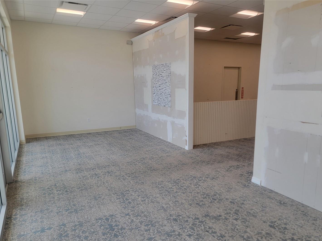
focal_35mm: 27
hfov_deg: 65.3
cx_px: 171
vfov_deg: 51.2
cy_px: 135
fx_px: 251
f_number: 1.8
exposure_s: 1/120
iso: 20
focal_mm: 6.7
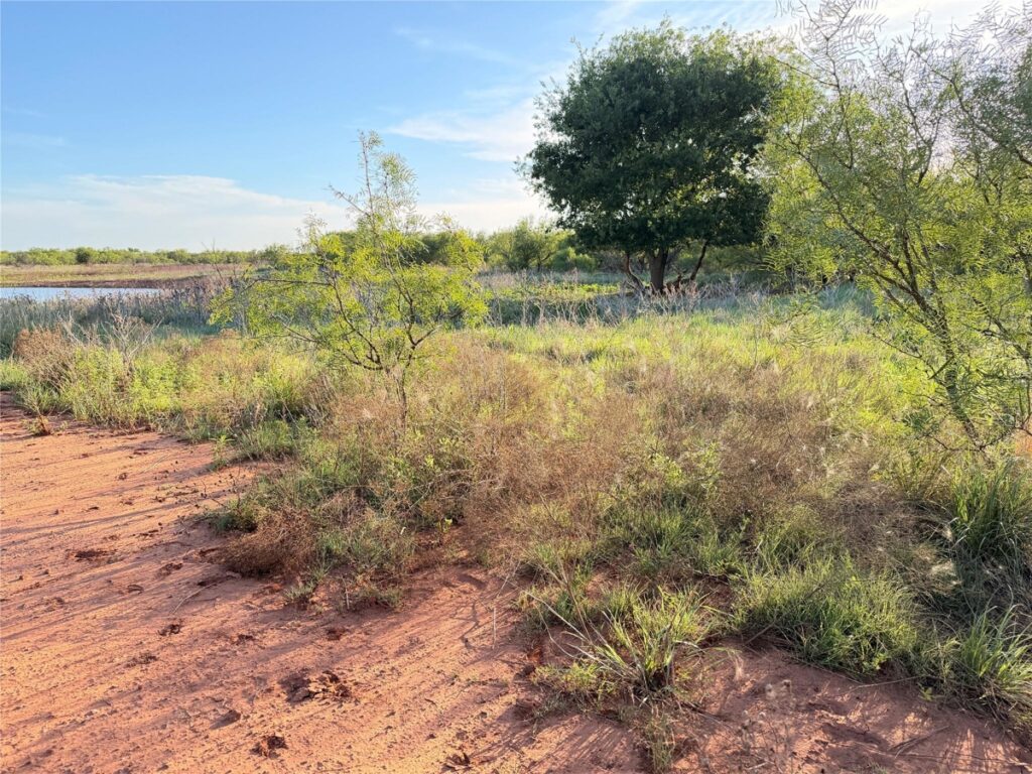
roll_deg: +1.7
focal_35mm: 24
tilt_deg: -10.1
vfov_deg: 56.8
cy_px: 387
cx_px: 516
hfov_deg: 71.6
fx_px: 716
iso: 100
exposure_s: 1/1060
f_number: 1.78
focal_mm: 6.76
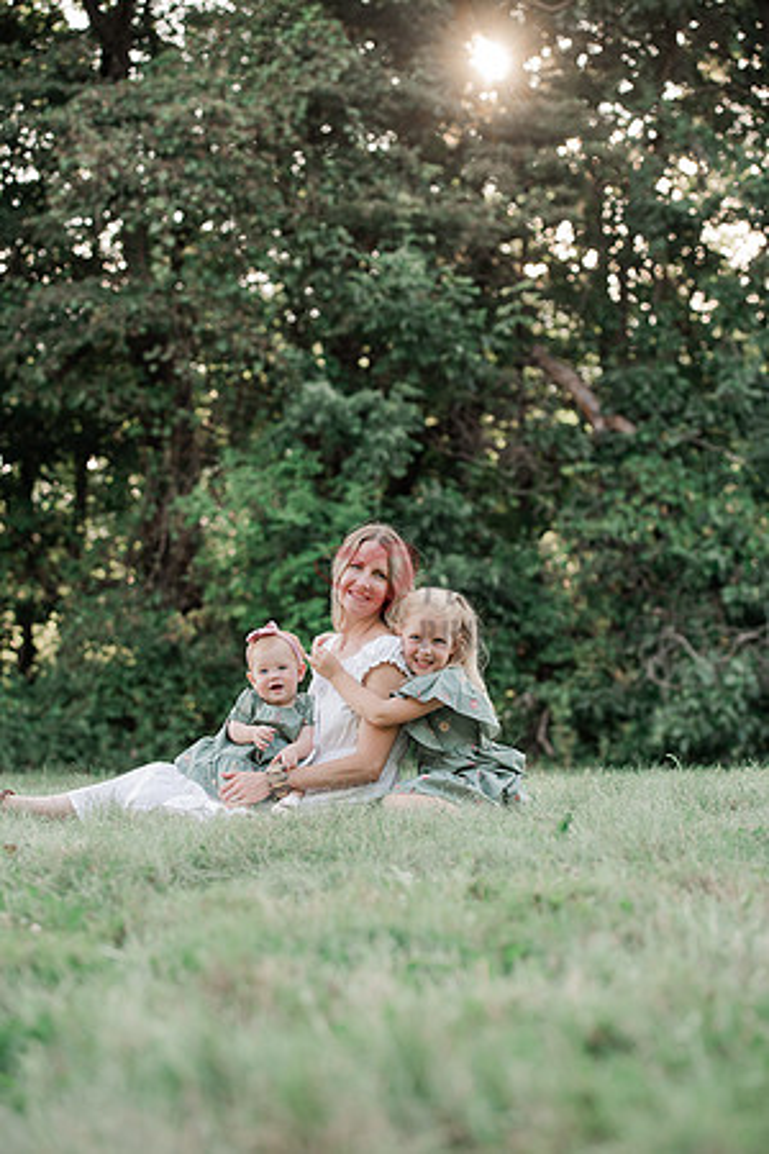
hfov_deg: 19.5
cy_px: 577
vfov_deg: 28.8
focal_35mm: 70
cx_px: 384
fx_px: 2243
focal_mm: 70
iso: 320
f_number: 3.5
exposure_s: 1/250
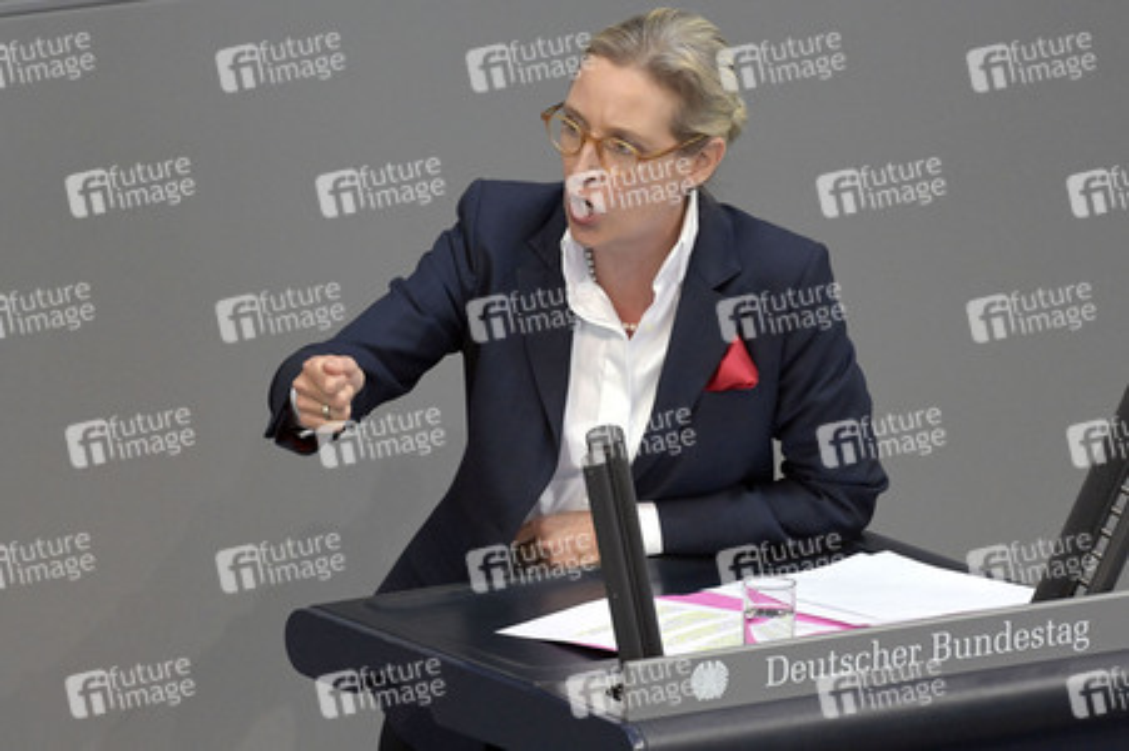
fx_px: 12222
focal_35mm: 390
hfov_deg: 5.3
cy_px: 376
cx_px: 564
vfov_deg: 3.5
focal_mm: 390
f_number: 5.6
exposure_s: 1/640
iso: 8000
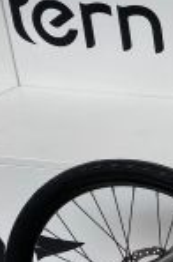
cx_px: 503
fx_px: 775
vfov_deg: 19.1
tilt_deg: -22.6
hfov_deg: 9.9
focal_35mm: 107
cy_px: 149
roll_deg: -2.6
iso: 32
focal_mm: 4.25
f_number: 1.8
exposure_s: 1/195
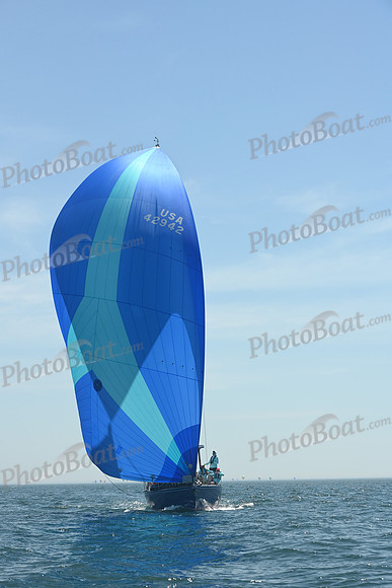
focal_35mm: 85
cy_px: 294
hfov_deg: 16.1
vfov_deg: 23.9
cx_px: 196
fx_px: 1387
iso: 320
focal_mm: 85
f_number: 9
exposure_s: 1/1000
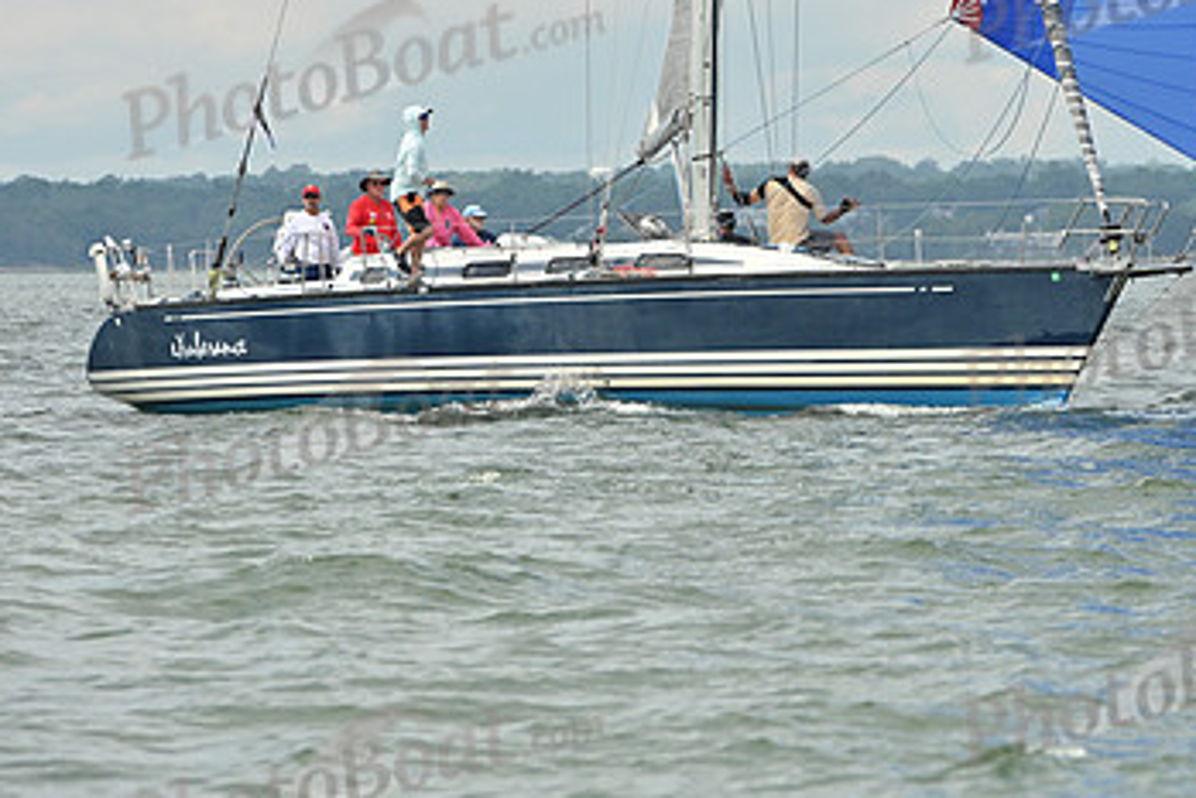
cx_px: 785
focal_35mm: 332
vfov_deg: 4.1
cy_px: 200
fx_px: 11034
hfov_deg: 6.2
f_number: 9
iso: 320
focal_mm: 200
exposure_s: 1/1600
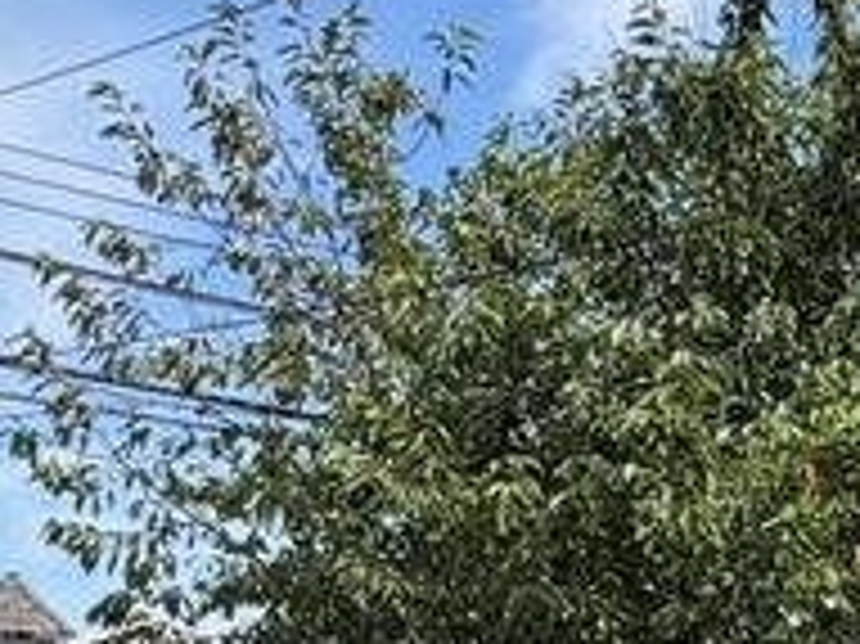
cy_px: 1013
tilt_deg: -4.8
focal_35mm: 75
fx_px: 1862
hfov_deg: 24.8
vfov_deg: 17.3
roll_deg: +0.4
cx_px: 860
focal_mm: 2.22
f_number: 2.2
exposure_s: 1/770
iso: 25
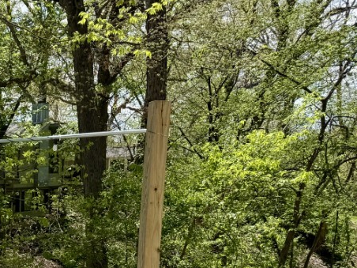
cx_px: -138
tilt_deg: -8.8
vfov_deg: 20.7
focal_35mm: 68
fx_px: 701
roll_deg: +0.7
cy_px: 290
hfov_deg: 24.1
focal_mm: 6.76
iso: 80
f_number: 1.78
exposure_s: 1/3953
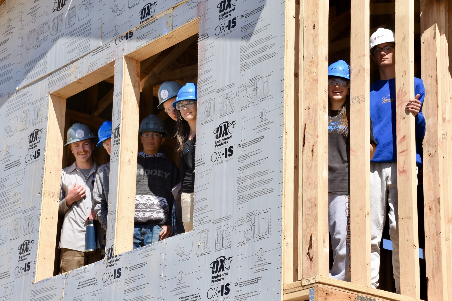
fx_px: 1168
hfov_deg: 21.9
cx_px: 226
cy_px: 150
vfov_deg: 14.7
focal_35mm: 93
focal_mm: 62
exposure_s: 1/320
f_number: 9
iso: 160
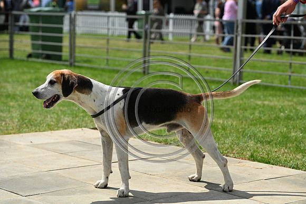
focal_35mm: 98
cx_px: 153
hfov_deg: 20.8
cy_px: 102
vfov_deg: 14.0
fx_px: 833
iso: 125
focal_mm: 98
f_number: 4.5
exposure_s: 1/1250
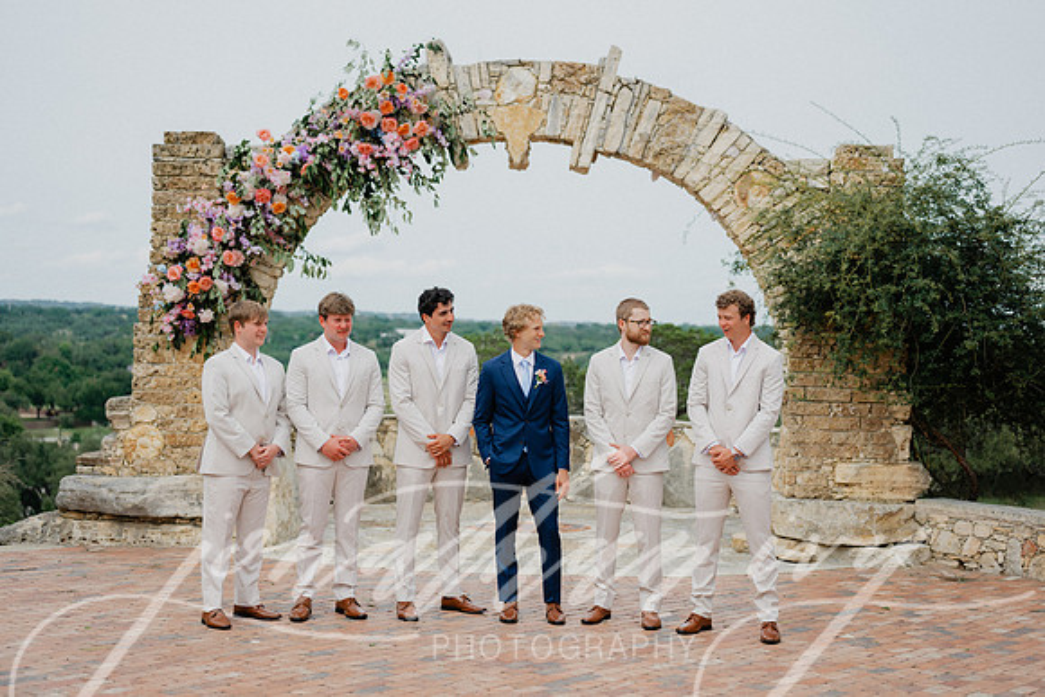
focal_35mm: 50
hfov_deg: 39.6
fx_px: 1452
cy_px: 348
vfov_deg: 27.0
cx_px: 522
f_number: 2.5
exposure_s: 1/4000
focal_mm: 50
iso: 160
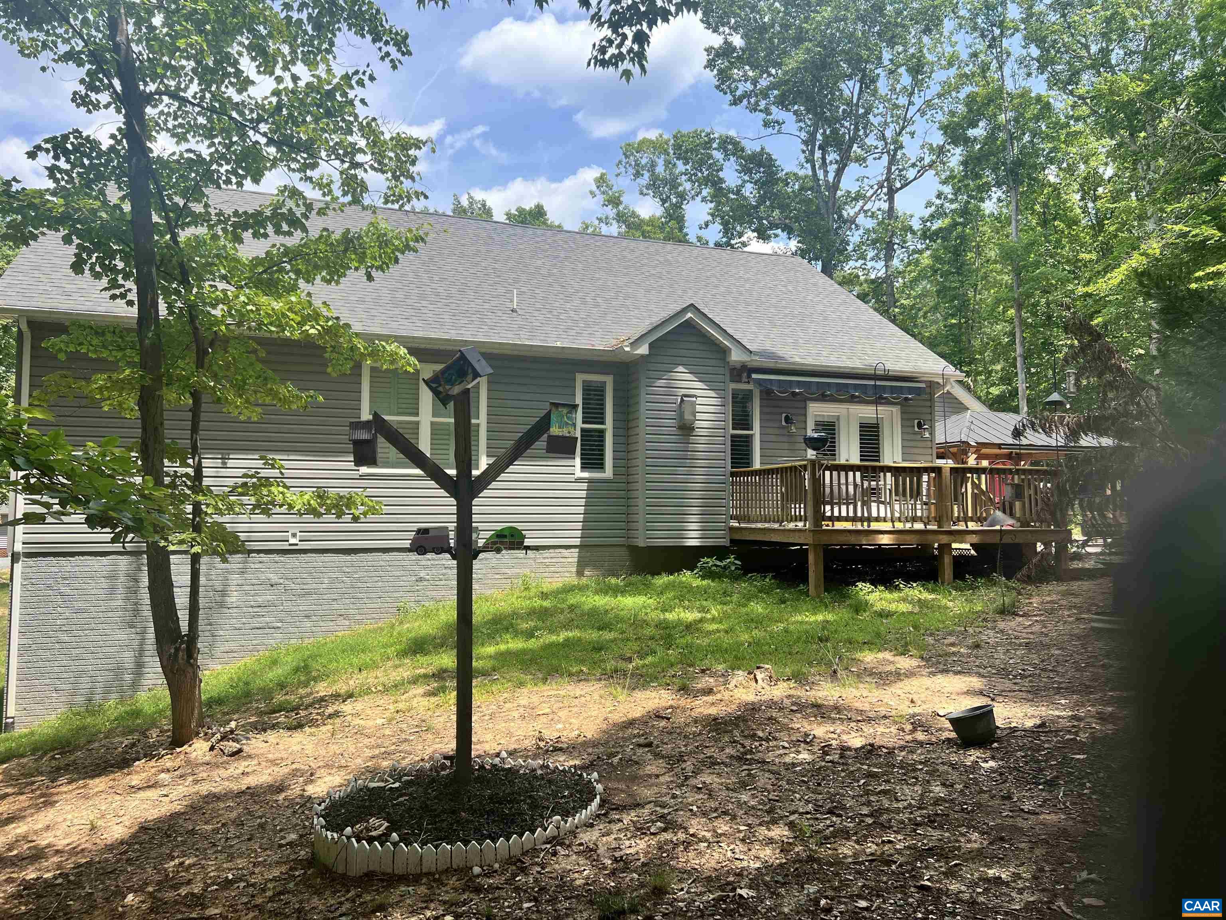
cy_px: 460
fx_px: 921
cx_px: 613
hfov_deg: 67.3
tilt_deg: +3.5
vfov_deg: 53.1
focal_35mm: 26
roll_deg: +0.4
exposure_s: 1/1669
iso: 50
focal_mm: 5.7
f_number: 1.5
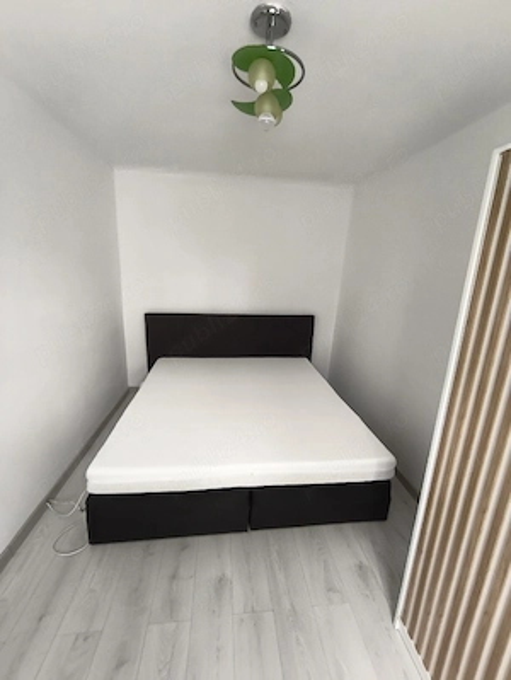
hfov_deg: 81.8
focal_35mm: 15
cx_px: 256
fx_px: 295
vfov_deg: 98.1
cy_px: 340
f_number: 2.2
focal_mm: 1.65
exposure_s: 1/33.4
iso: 320
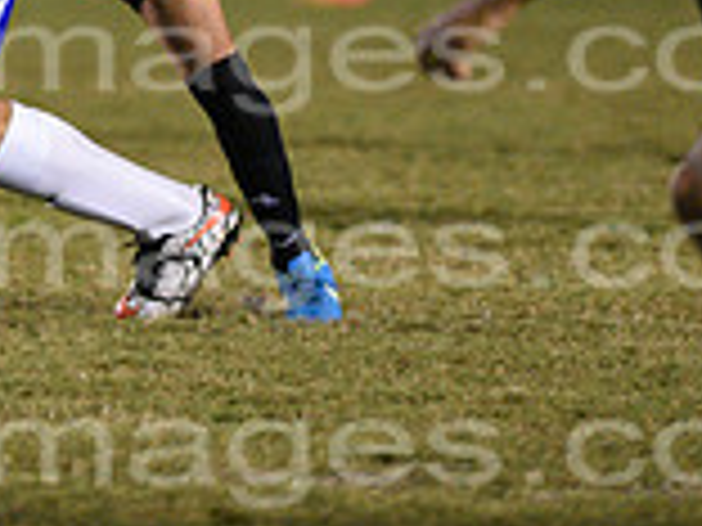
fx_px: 21699
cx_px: -130
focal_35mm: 1070
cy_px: -236
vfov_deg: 1.4
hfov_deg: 1.9
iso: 8000
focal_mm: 300
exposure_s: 1/640
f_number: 3.2
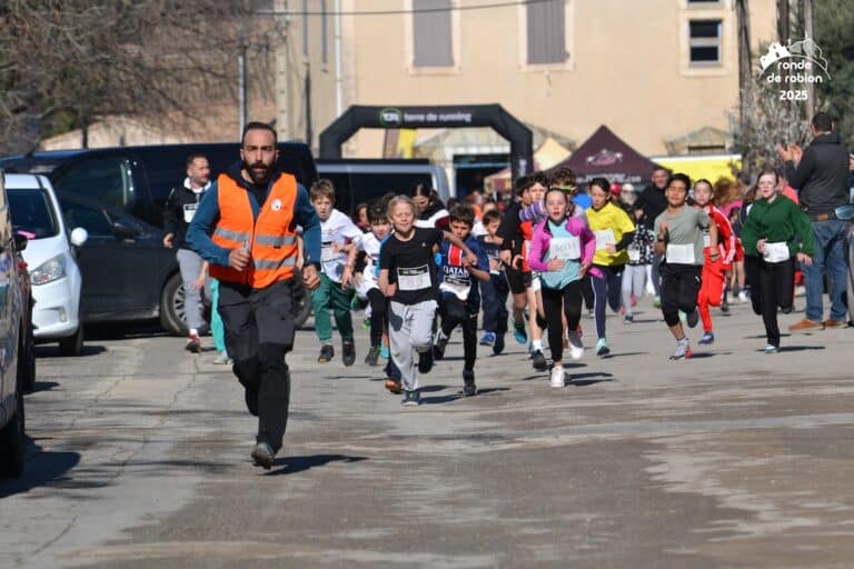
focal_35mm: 330
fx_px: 7828
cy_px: 284
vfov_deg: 4.2
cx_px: 427
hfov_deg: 6.2
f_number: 7.1
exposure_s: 1/2000
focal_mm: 220
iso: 400
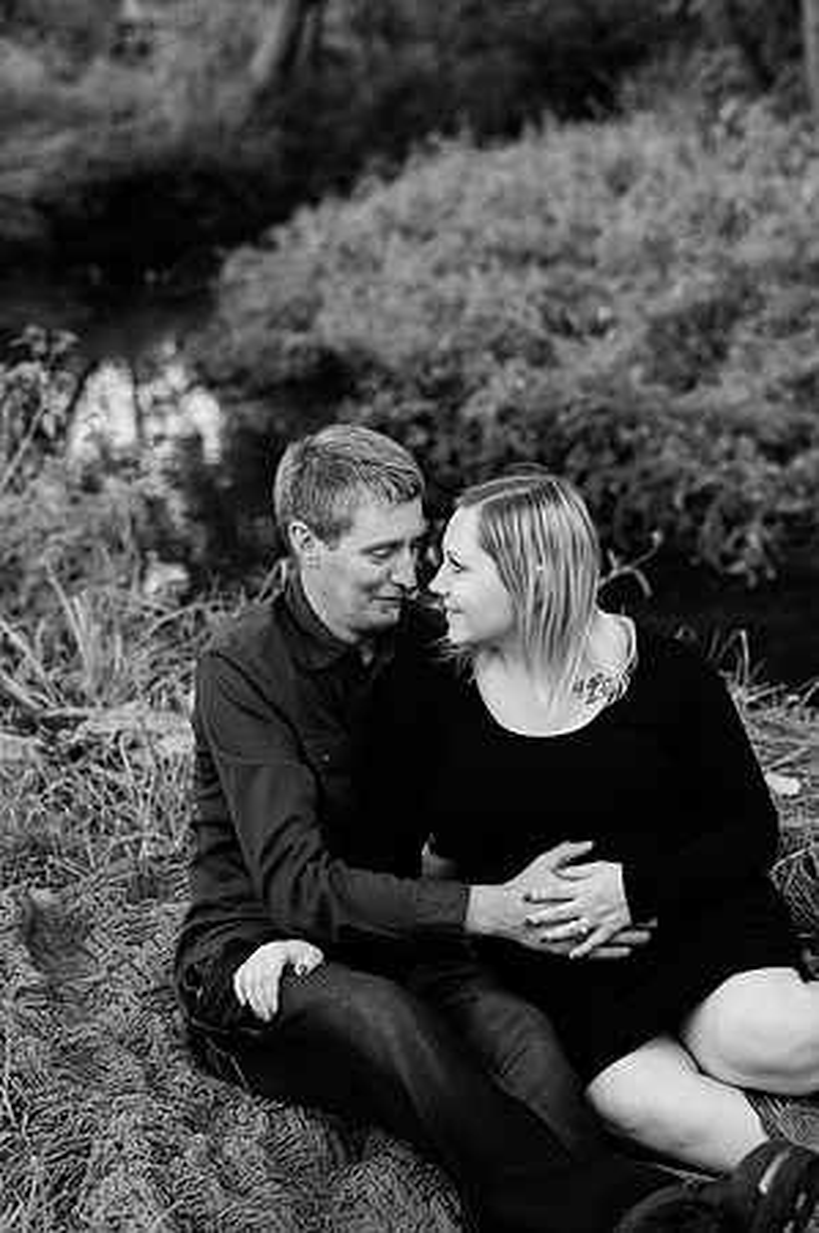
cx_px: 410
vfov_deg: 34.5
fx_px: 1984
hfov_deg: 23.3
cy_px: 616
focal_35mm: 58
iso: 400
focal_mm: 58
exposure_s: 1/200
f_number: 2.8
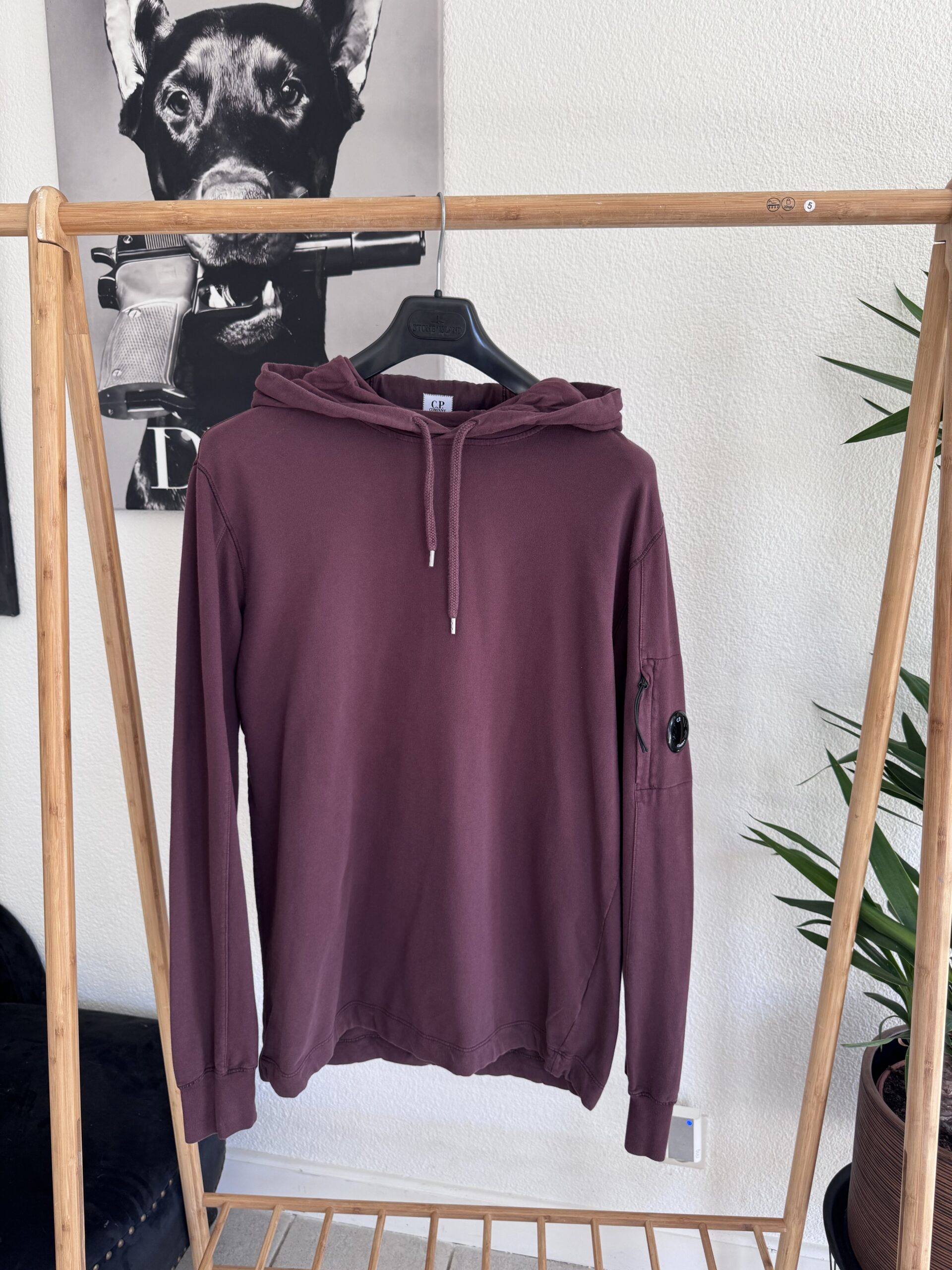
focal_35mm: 24
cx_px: 476
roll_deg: +0.1
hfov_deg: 56.8
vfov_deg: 71.6
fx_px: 880
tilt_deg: -11.9
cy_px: 635
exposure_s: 1/121
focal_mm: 6.76
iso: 100
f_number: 1.78
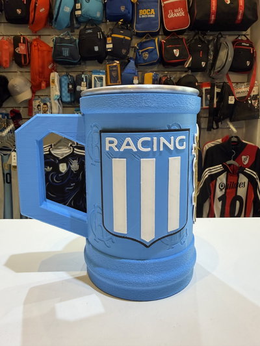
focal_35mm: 24
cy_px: 173
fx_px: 240
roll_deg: +0.8
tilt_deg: -8.6
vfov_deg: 71.6
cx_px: 130
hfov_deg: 56.8
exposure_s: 1/100
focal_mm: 2.22
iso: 160
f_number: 2.2
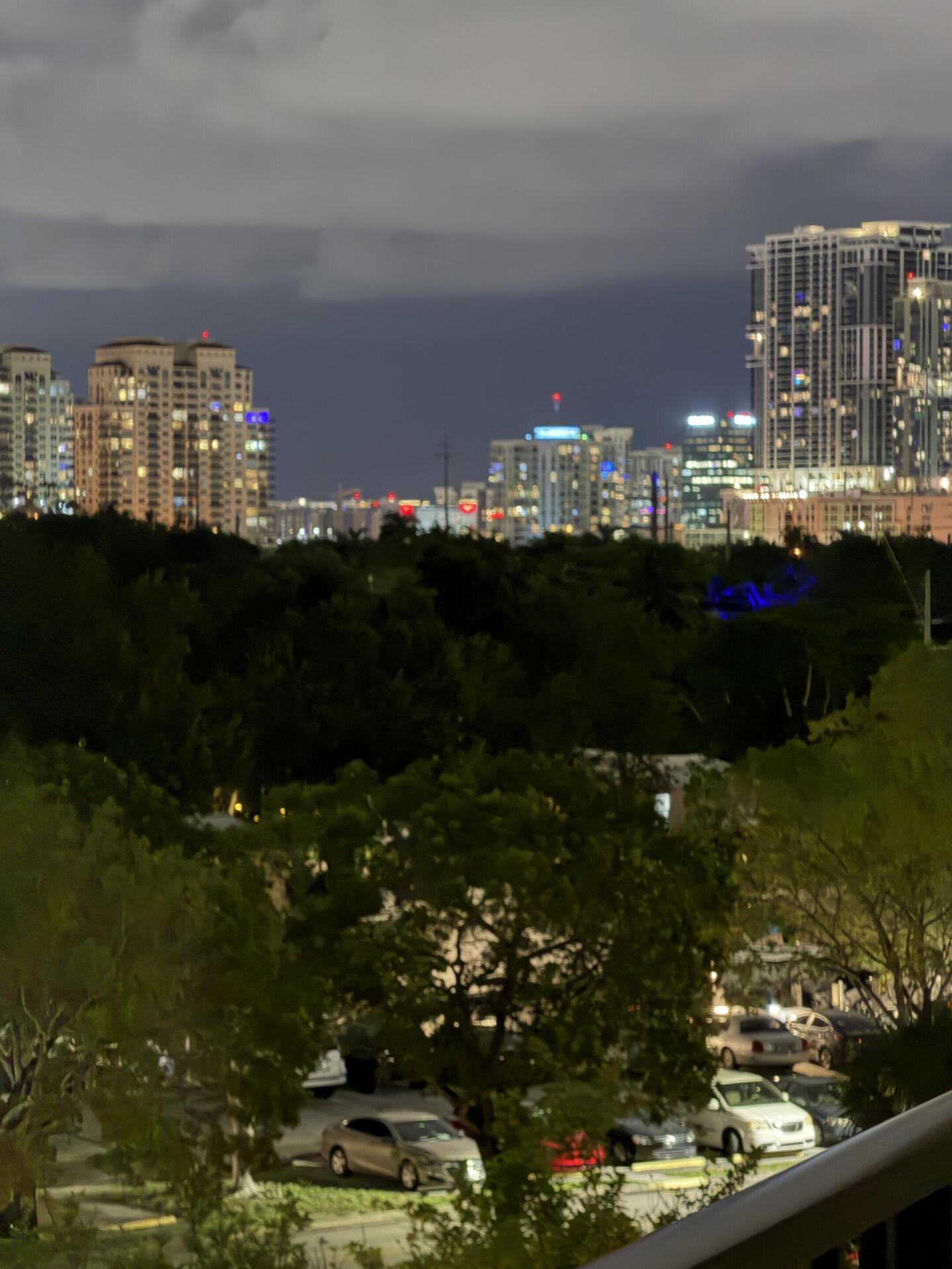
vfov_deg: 18.9
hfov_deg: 14.2
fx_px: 3814
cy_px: 626
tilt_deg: -0.4
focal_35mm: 104
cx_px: 485
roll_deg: +0.1
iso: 4000
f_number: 2.8
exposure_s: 1/7
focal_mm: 16.89
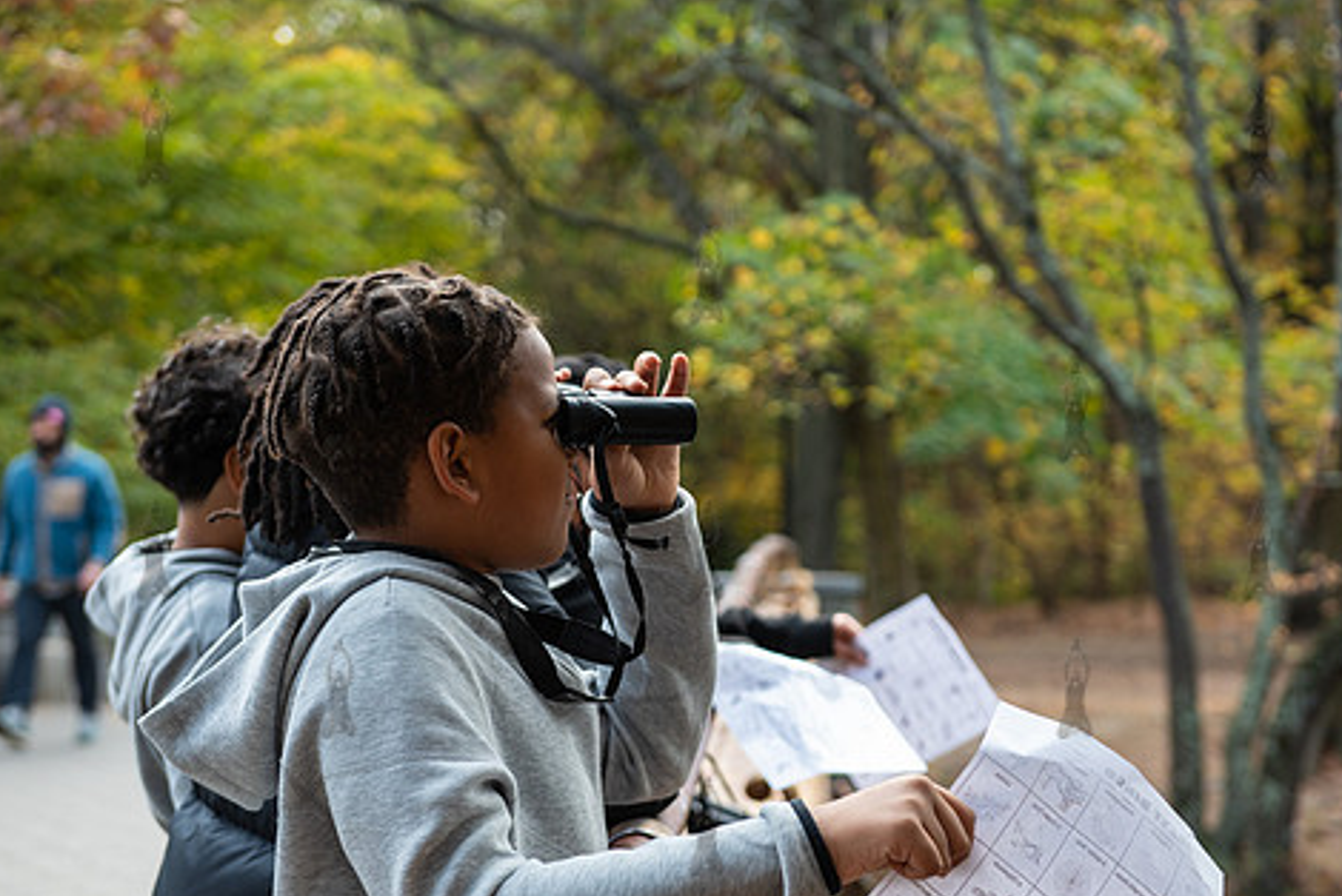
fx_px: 2760
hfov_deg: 27.3
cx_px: 705
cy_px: 549
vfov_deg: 18.4
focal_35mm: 74
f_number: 3.5
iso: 160
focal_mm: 60
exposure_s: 1/200
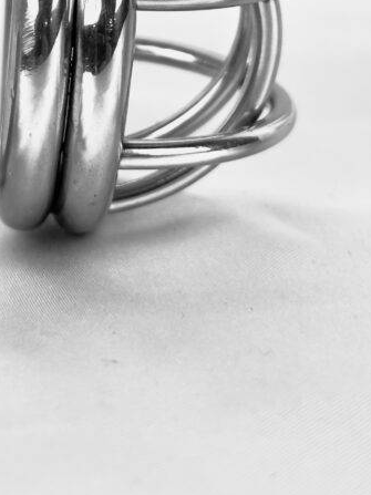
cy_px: -24
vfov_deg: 17.4
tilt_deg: -9.1
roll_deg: +5.9
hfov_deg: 13.3
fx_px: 1573
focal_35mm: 110
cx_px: 41
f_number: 1.78
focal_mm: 6.86
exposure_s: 1/196
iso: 64
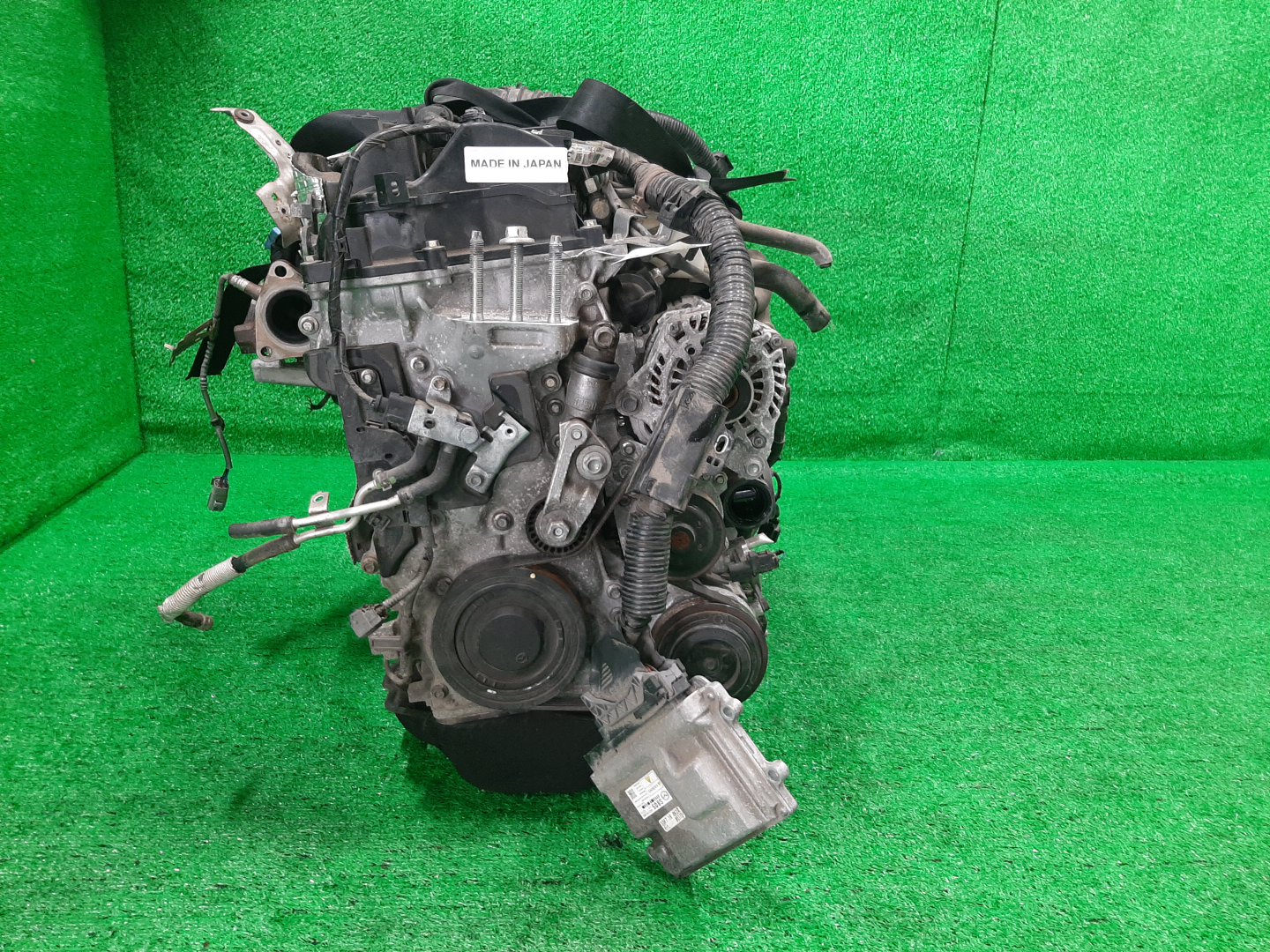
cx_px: 635
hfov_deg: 67.3
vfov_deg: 53.1
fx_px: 954
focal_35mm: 26
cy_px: 476
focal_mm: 3.93
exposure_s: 1/50
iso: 151
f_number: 1.7
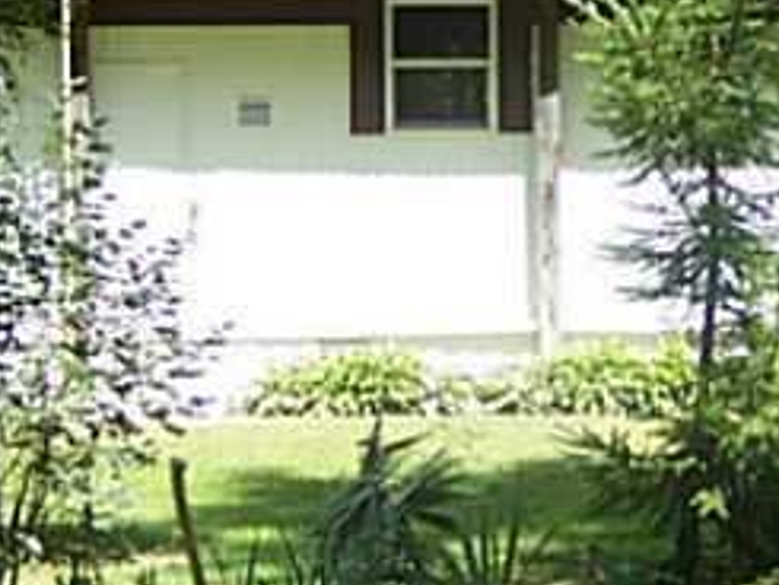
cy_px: 291
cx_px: 857
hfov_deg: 15.5
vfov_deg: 12.0
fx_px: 2792
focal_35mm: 124
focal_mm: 6.3
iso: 80
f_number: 2.8
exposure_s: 1/250
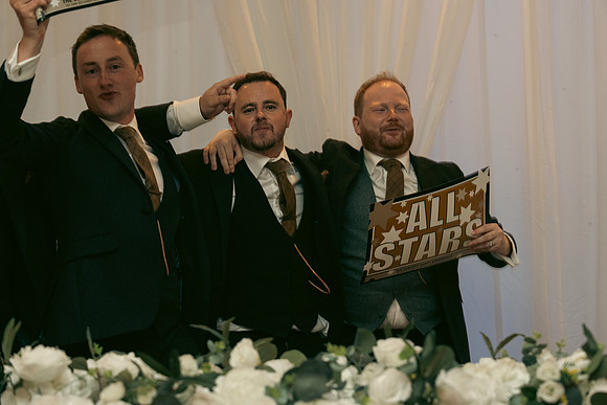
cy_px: 202
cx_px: 304
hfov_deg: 28.8
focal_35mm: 70
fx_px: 1180
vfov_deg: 19.5
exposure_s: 1/160
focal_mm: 70
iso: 2500
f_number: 3.5
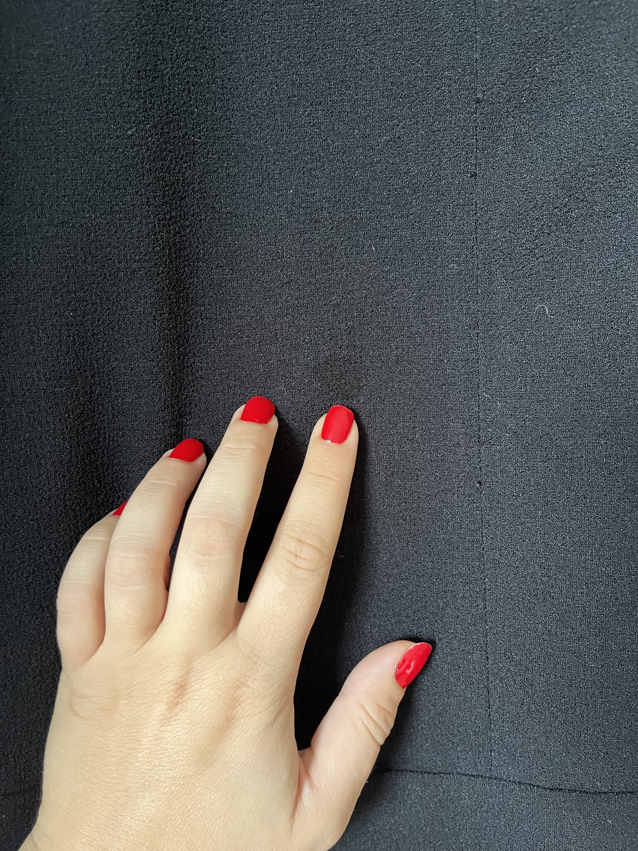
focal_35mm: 26
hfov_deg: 53.1
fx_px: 639
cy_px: 426
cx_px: 319
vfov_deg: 67.3
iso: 320
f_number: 1.6
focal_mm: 5.1
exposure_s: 1/60
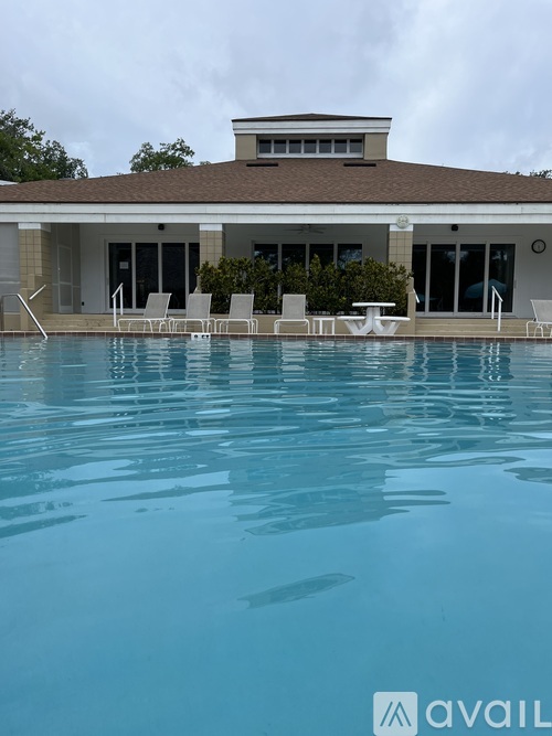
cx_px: 276
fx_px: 553
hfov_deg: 53.0
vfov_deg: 67.3
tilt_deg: -4.0
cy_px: 368
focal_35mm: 26
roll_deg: +1.8
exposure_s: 1/1018
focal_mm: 5.1
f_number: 1.6
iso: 50
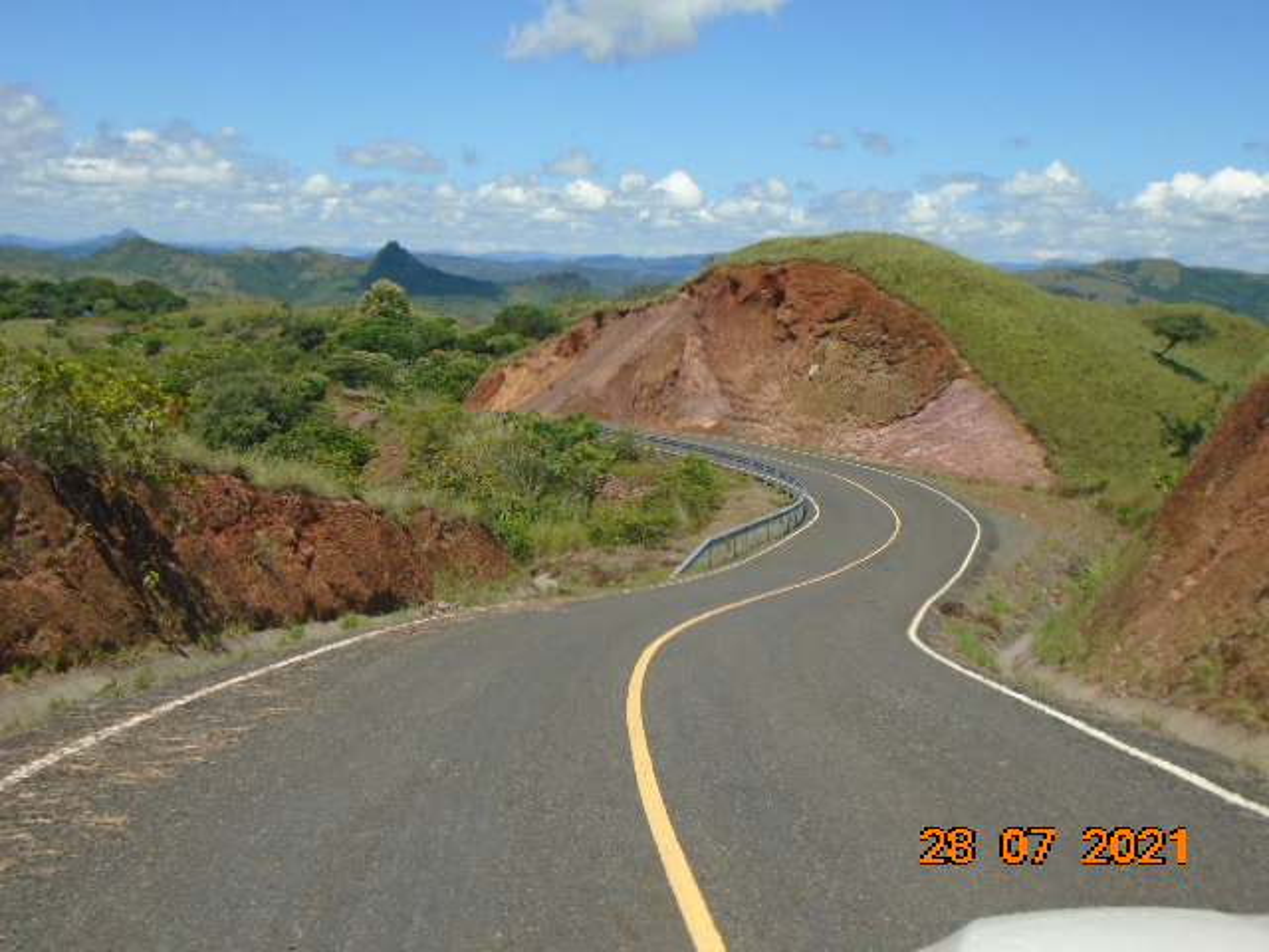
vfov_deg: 34.3
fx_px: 1540
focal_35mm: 42
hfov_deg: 44.8
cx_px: 634
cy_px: 476
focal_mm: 7.4
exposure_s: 1/250
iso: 160
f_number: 10.3
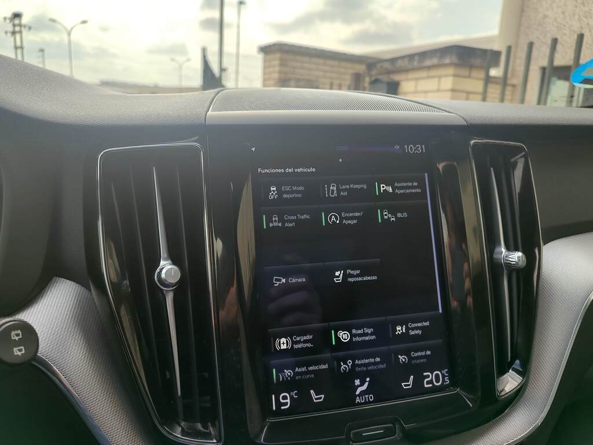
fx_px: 428
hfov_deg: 69.4
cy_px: 222
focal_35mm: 25
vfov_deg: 54.9
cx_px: 296
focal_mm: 5.95
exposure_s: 1/303
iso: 50
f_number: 1.89
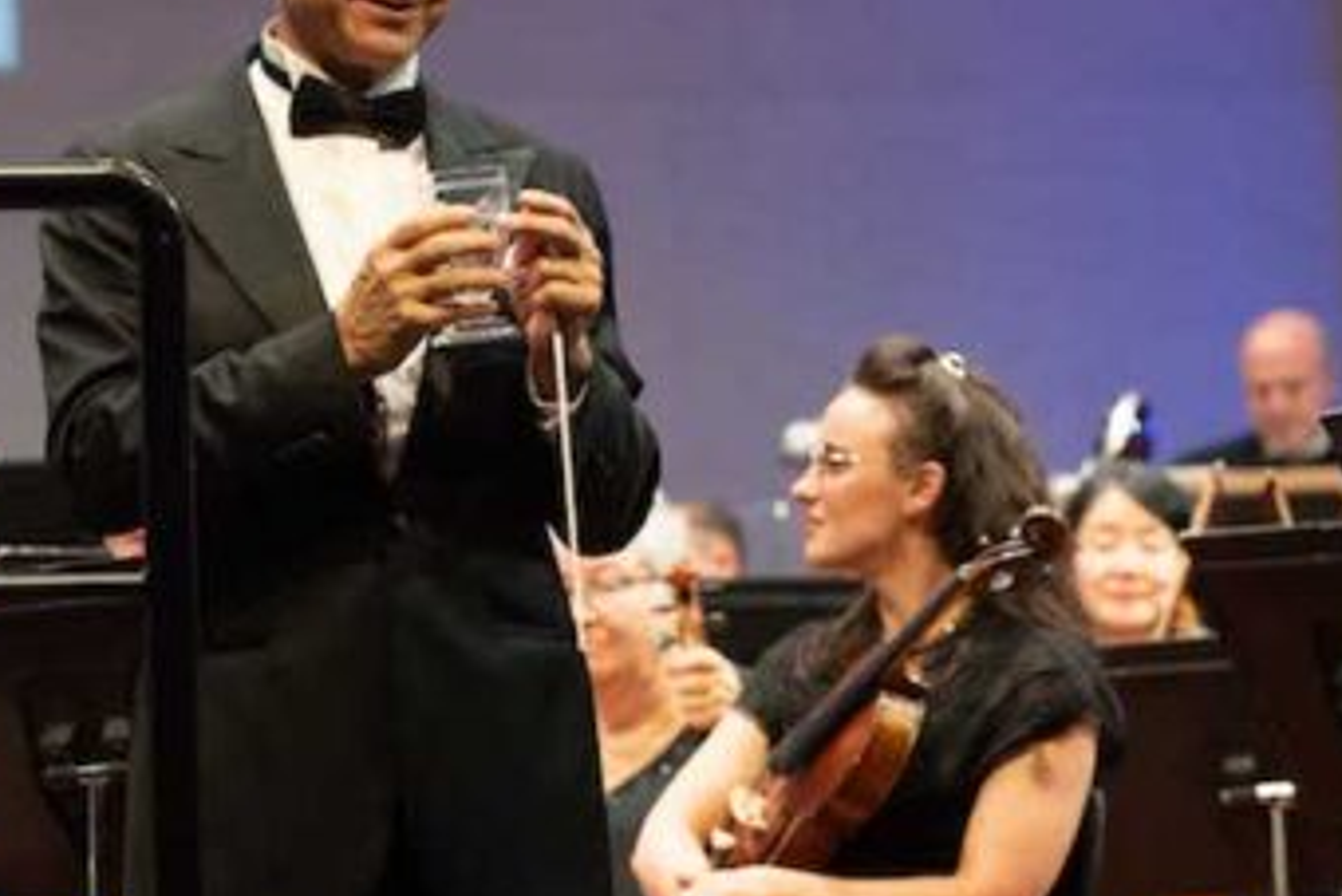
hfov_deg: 8.7
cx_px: 387
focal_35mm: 237
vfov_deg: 5.8
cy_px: 438
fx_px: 8838
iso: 1600
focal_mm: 105
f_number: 4
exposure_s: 1/160
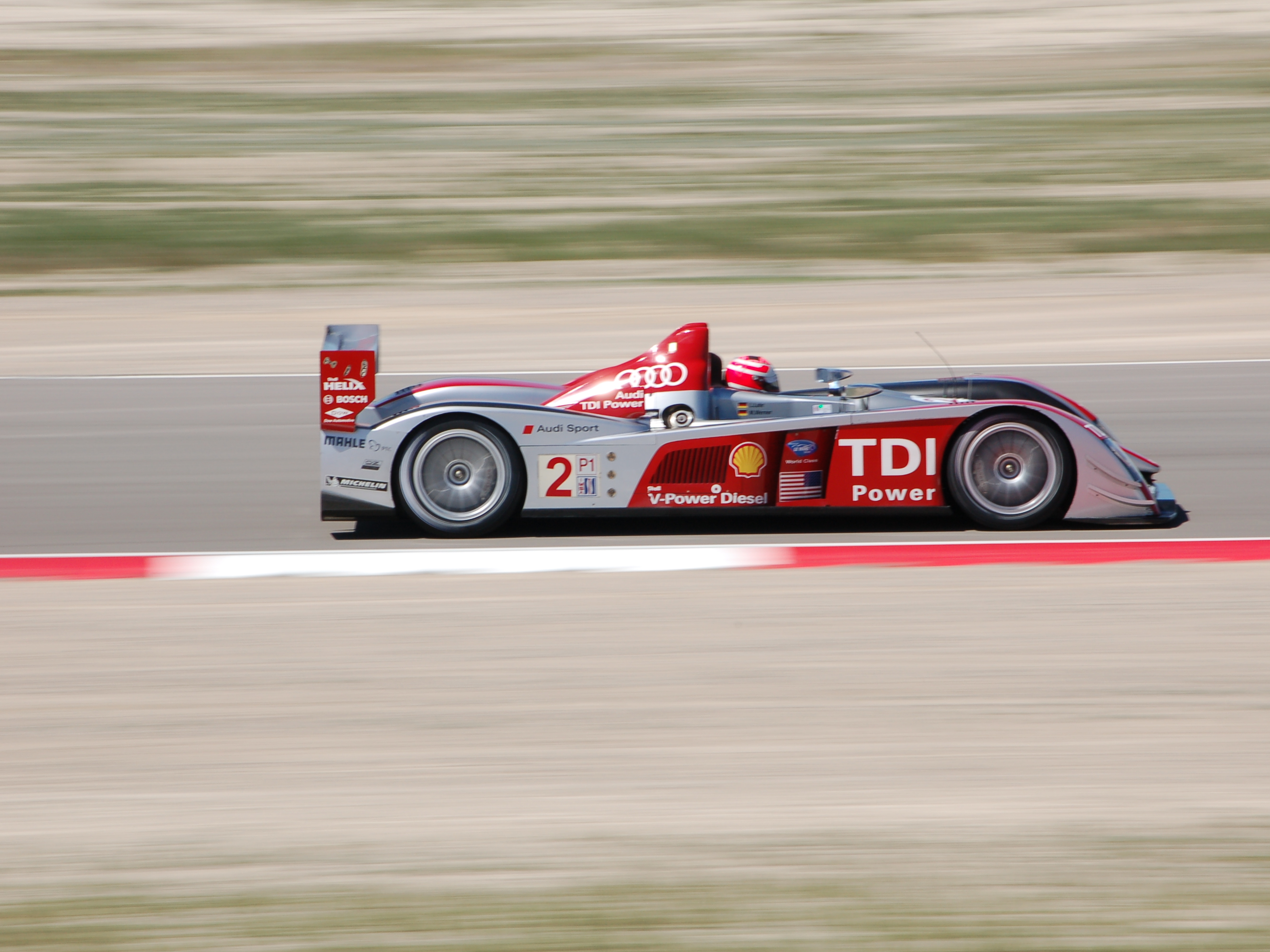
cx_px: 671
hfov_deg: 6.1
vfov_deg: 4.6
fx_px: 11960
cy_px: 477
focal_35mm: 326
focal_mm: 200
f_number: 22
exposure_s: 1/125
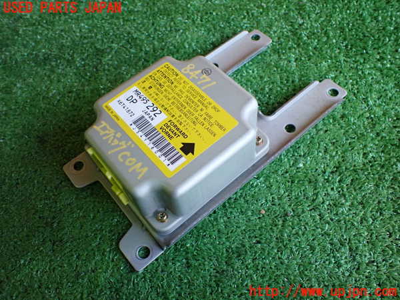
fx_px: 347
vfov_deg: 46.8
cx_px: 200
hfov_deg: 60.0
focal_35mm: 30
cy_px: 150
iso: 800
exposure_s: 1/100
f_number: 2.3
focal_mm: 5.4
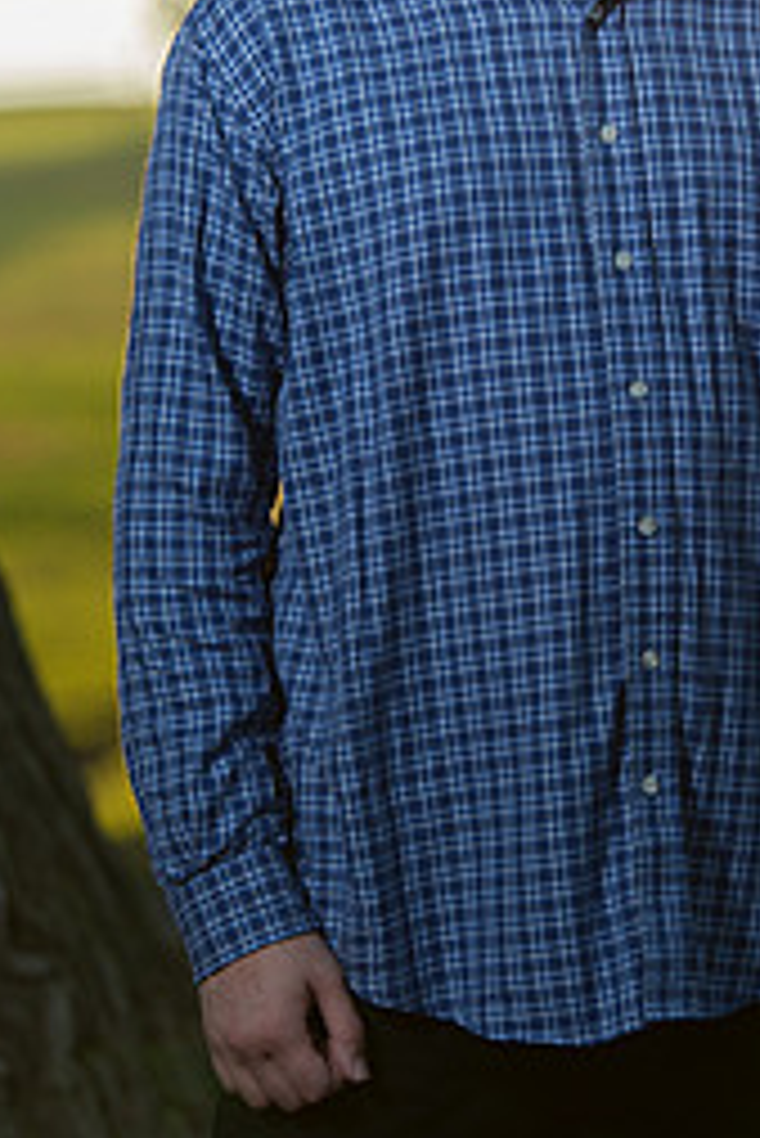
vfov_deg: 10.3
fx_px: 6293
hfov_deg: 6.9
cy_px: 247
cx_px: 616
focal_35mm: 199
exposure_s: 1/125
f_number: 2.8
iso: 64
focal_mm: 112
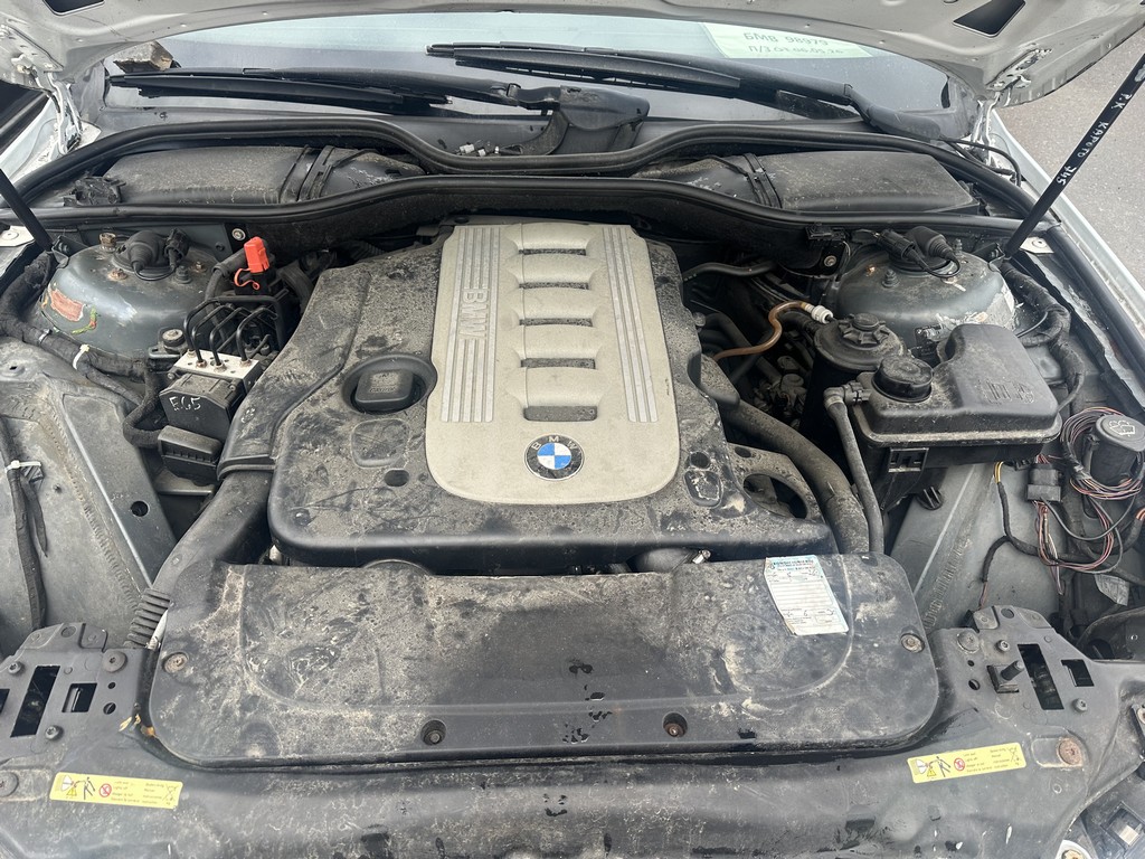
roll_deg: -2.8
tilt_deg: -40.3
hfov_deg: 71.6
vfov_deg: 56.8
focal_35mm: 24
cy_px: 430
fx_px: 794
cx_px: 572
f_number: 1.78
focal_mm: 6.86
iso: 80
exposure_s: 1/604
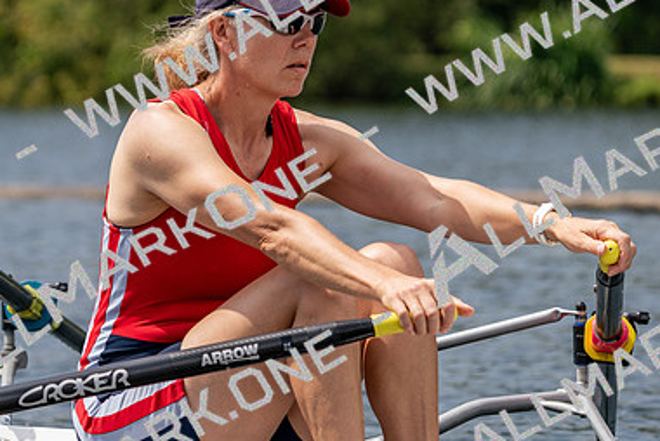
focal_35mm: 305
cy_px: 143
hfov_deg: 6.7
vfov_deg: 4.5
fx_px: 5596
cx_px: 280
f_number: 5.6
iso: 200
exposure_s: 1/1600
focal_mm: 200
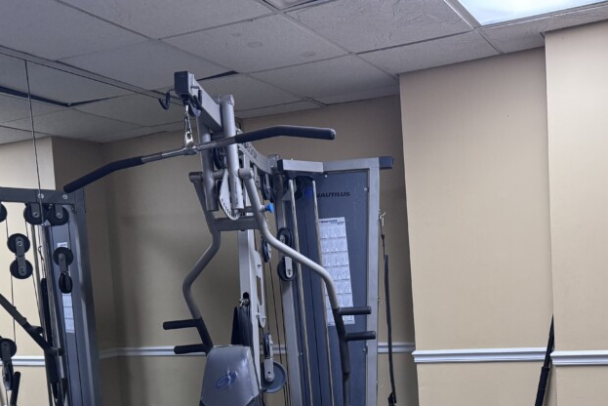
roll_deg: +3.5
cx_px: 423
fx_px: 693
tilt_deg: -5.9
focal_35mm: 41
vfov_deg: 31.5
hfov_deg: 46.4
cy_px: 348
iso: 250
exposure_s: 1/60
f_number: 1.78
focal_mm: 6.76
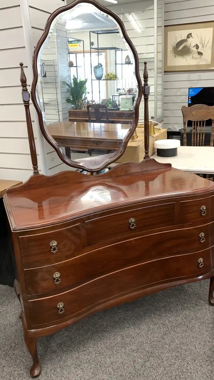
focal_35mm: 29
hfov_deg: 40.2
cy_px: 186
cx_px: 113
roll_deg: +2.7
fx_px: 292
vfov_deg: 66.0
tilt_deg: -18.2
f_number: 1.8
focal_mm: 4.25
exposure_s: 1/50
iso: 64
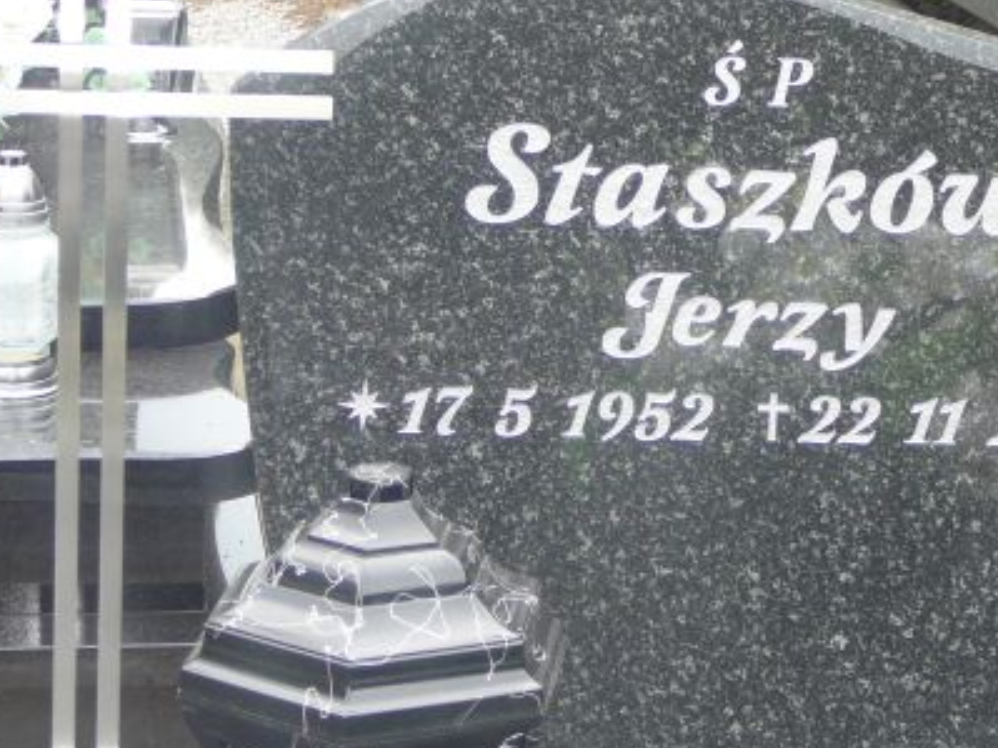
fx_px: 3286
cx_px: 683
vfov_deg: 13.0
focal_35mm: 114
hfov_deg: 17.2
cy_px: 280
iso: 100
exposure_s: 1/30
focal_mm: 10.5
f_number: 3.7
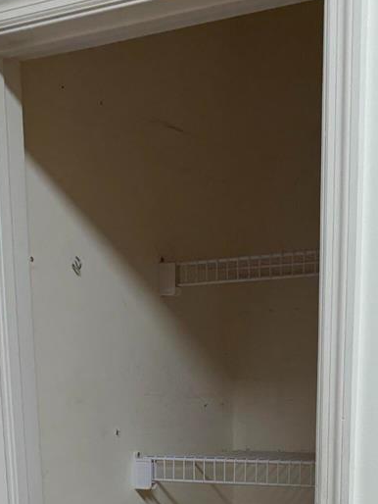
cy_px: 646
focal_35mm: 70
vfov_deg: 24.4
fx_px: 1018
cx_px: 240
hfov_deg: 21.0
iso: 160
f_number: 1.78
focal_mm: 6.76
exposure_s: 1/120
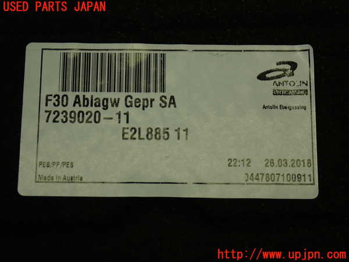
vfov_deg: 19.1
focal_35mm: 77
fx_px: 776
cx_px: 174
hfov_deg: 25.3
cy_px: 131
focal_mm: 13.65
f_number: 4.1
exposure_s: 1/80
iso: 200
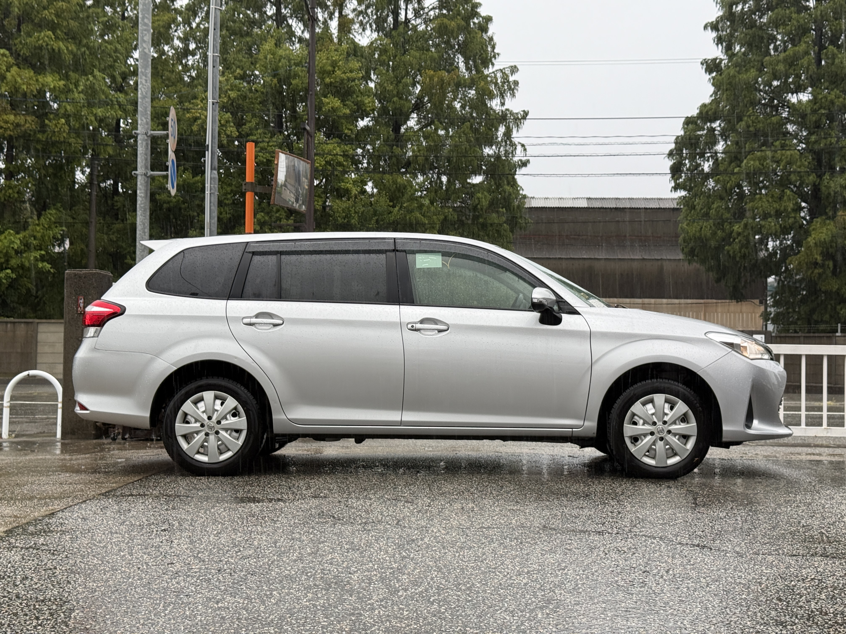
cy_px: 317
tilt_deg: +1.8
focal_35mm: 48
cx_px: 423
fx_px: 1173
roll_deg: -0.5
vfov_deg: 30.3
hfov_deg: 39.7
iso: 50
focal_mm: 6.76
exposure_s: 1/121
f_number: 1.78
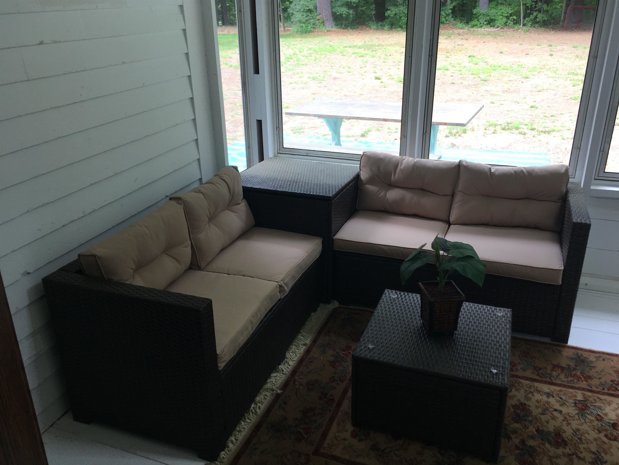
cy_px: 232
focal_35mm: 29
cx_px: 310
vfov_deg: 48.2
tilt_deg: -24.8
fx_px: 519
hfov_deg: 61.7
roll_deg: -0.1
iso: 32
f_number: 2.2
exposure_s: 1/60
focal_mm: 4.15
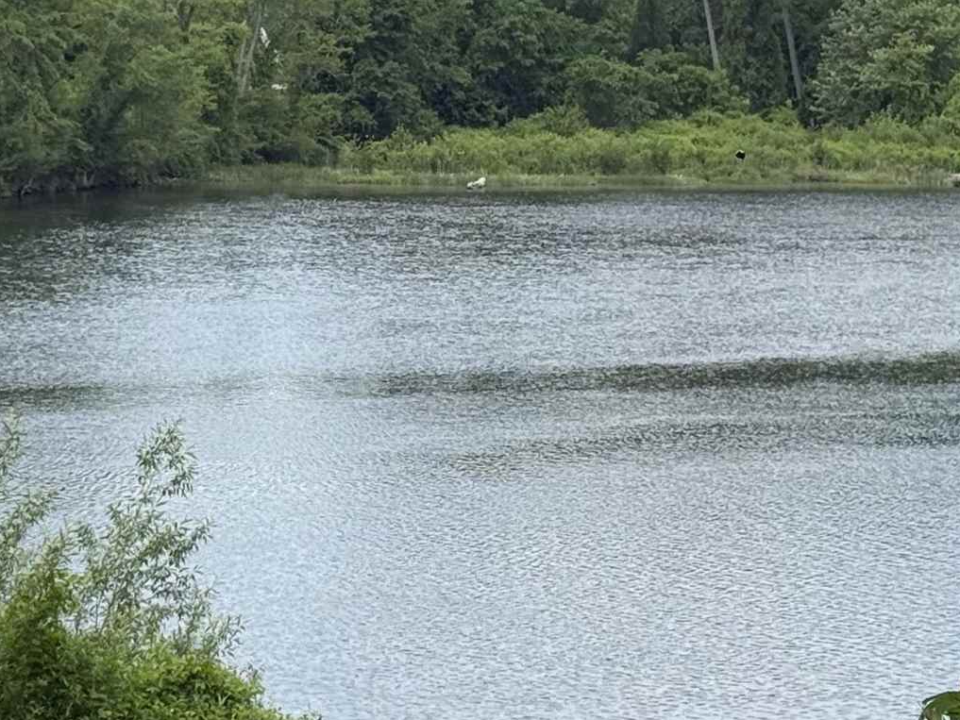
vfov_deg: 10.2
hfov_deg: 13.6
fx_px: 4022
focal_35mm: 145
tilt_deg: -3.3
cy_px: 210
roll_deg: -1.8
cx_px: 345
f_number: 1.78
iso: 64
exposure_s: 1/3891
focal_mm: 6.76
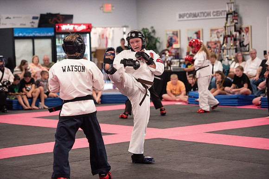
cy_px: 90
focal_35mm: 112
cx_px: 134
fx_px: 837
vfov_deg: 12.2
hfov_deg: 18.3
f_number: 2.8
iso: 1600
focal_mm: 112
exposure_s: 1/400
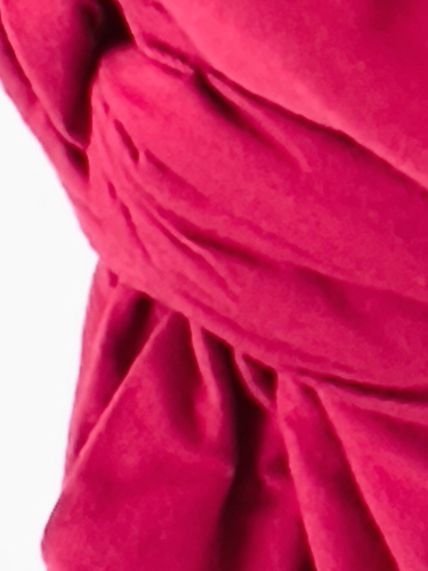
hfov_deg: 9.7
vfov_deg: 13.1
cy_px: 218
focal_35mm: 151
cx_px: 544
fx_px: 2489
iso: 50
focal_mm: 1.65
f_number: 2.2
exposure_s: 1/50
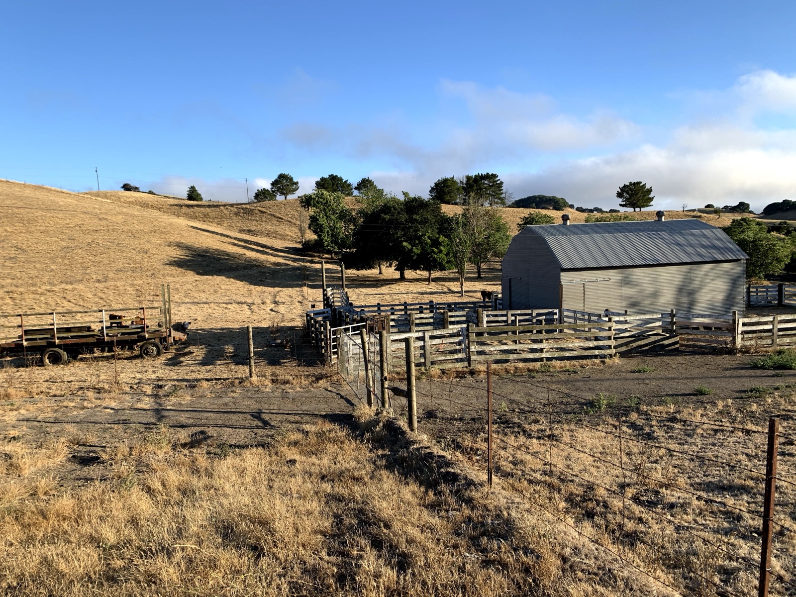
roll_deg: +2.5
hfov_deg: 67.3
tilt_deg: -2.3
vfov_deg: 53.1
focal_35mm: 26
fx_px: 598
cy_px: 298
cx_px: 398
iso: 25
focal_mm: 4.25
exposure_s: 1/1205
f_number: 1.8
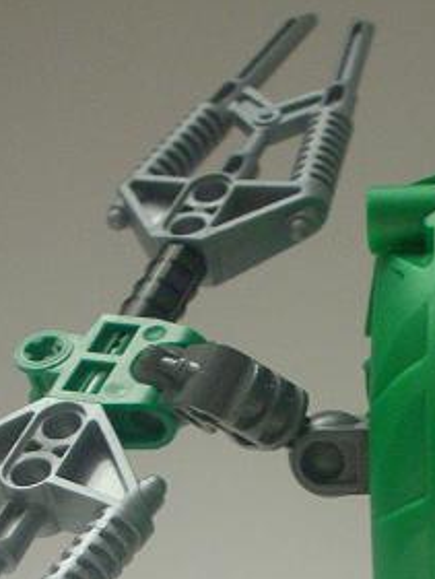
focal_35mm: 101
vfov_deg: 18.8
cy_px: 620
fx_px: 1691
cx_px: 322
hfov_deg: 14.6
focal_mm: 6.2
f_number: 2.8
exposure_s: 1/5.4
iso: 200
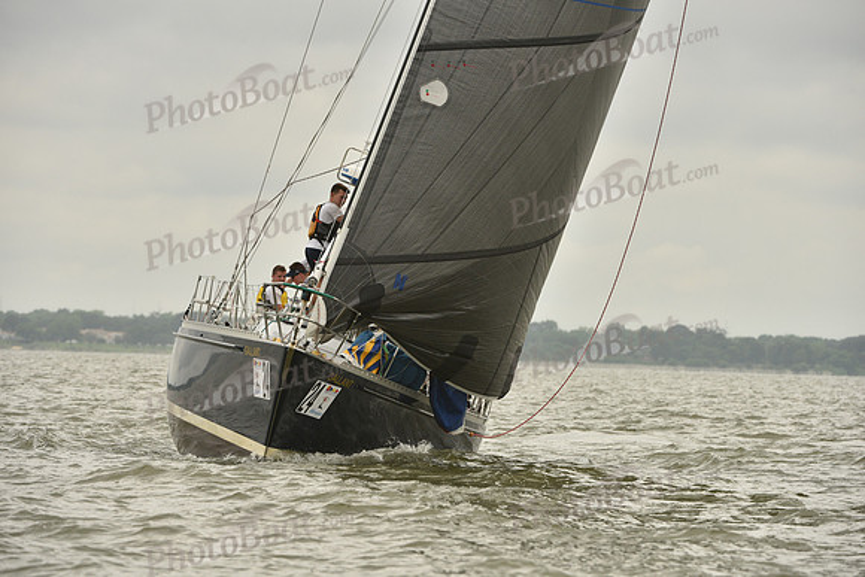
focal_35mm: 300
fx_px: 7210
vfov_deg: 4.6
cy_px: 288
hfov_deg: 6.9
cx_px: 432
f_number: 8
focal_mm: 300
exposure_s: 1/800
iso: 400
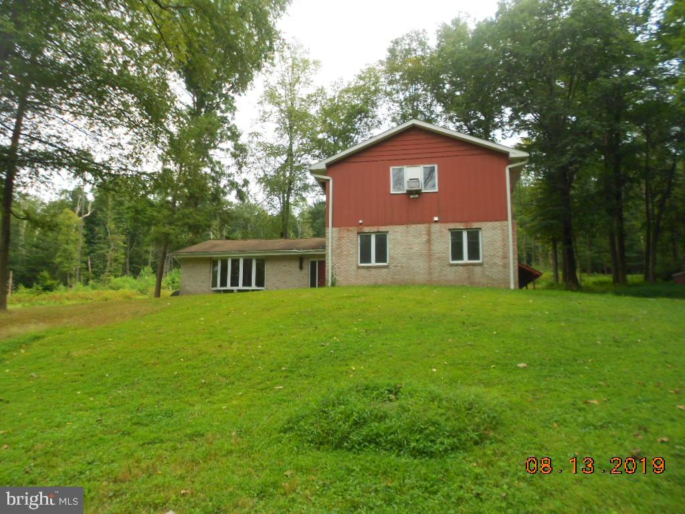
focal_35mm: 26
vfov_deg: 53.1
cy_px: 257
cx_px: 342
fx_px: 515
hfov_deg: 67.3
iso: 80
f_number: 3.2
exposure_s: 1/320
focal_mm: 4.6
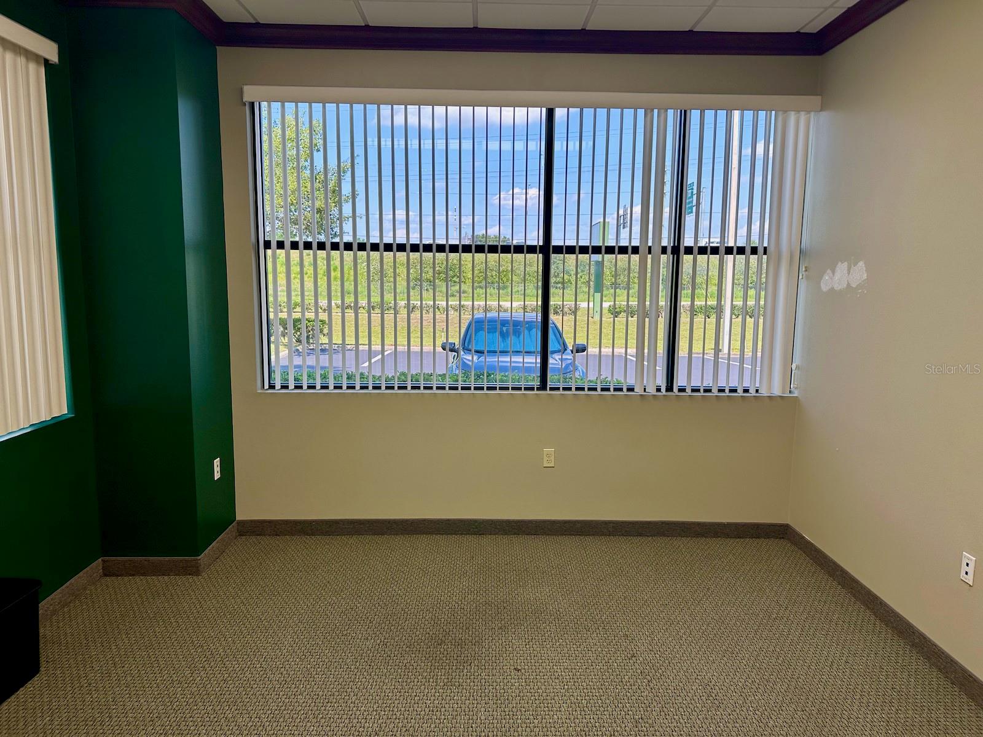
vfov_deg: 56.8
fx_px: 682
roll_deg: -1.4
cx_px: 492
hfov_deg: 71.6
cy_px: 368
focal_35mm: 24
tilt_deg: -7.8
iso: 80
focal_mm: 6.86
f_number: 1.78
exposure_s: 1/264
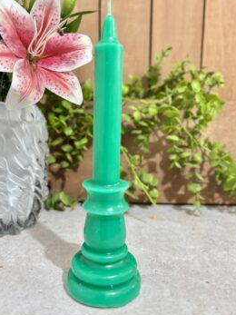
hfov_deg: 46.7
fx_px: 273
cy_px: 145
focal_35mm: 30
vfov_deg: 59.9
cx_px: 104
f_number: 1.6
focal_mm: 5.96
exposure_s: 1/30
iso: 1000
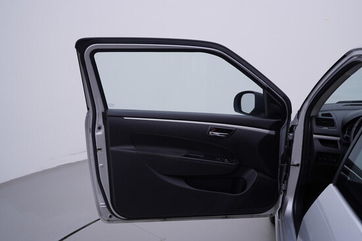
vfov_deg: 36.9
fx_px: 362
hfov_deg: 53.1
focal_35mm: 36
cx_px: 181
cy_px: 120
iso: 125
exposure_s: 1/80
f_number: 4.5
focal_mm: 24
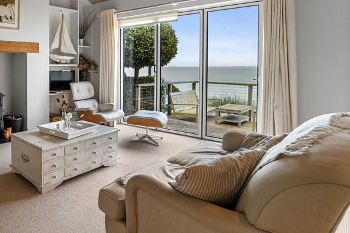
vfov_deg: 49.9
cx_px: 54
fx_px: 243
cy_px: 71
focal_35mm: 25
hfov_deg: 63.1
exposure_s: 1/5
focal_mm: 14
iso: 400
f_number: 8
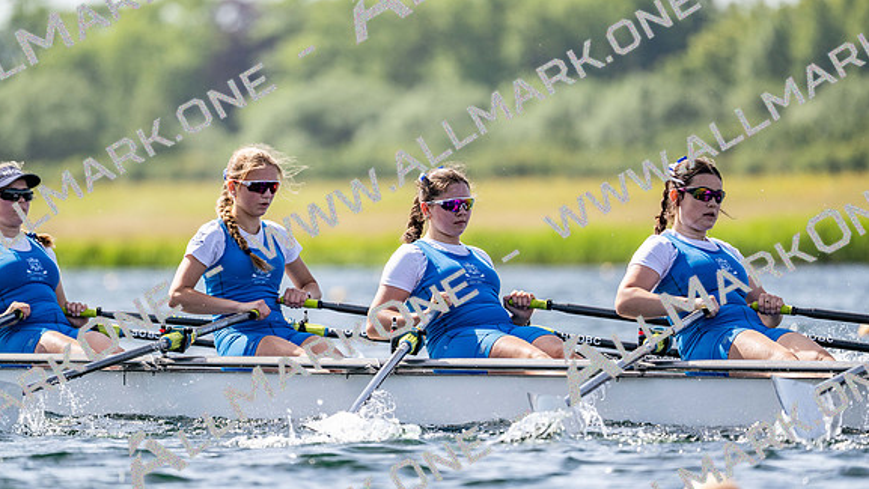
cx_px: 434
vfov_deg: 2.9
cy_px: 264
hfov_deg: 5.1
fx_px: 9704
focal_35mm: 421
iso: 320
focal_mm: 400
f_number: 4.5
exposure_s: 1/2500
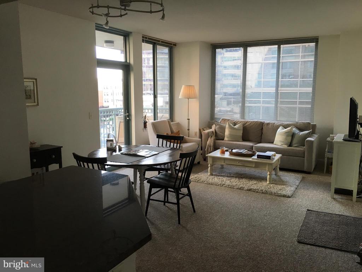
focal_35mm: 29
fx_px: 303
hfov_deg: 61.7
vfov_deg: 48.2
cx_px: 181
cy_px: 136
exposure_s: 1/40
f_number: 2.2
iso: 25
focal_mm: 4.15
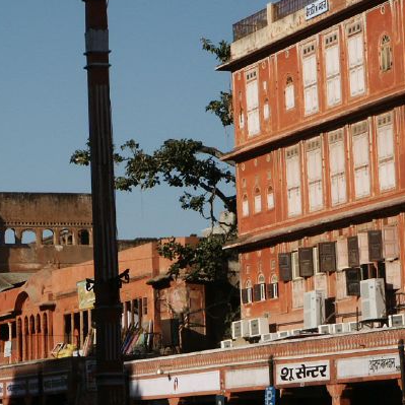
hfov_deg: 10.7
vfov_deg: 10.7
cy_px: 126
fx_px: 2158
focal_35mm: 163
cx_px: 109
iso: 64
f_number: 8
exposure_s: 1/350
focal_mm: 18.3
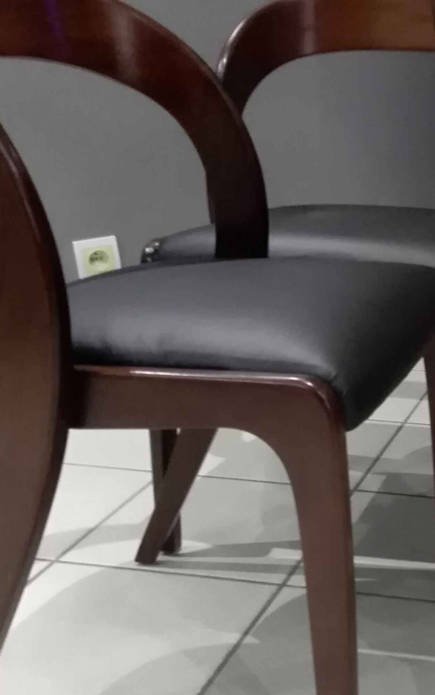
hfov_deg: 21.6
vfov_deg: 35.5
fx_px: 1081
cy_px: 429
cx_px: 477
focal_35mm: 57
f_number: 2
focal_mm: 3.54
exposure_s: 1/20
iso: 849
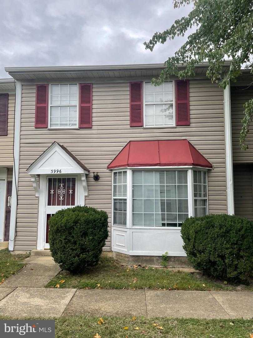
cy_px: 169
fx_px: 253
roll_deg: -0.3
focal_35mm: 26
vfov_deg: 67.3
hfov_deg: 53.1
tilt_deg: +7.3
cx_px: 126
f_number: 1.6
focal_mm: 4.2
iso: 32
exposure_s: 1/378
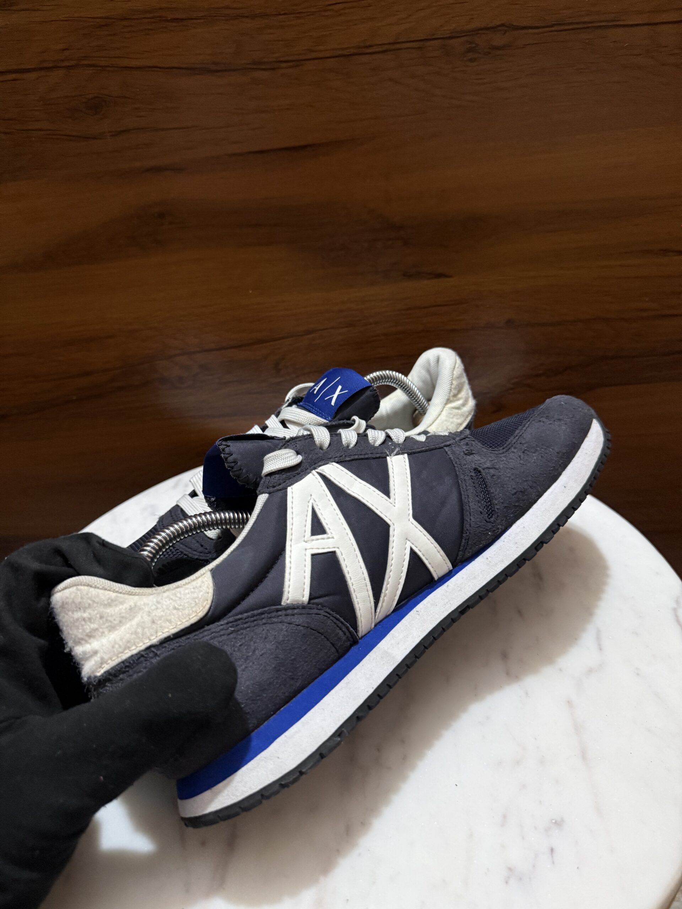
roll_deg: +5.9
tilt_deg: -30.9
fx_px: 630
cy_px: 454
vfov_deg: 71.6
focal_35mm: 24
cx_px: 341
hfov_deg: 56.8
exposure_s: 1/50
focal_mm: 6.76
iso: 320
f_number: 1.78
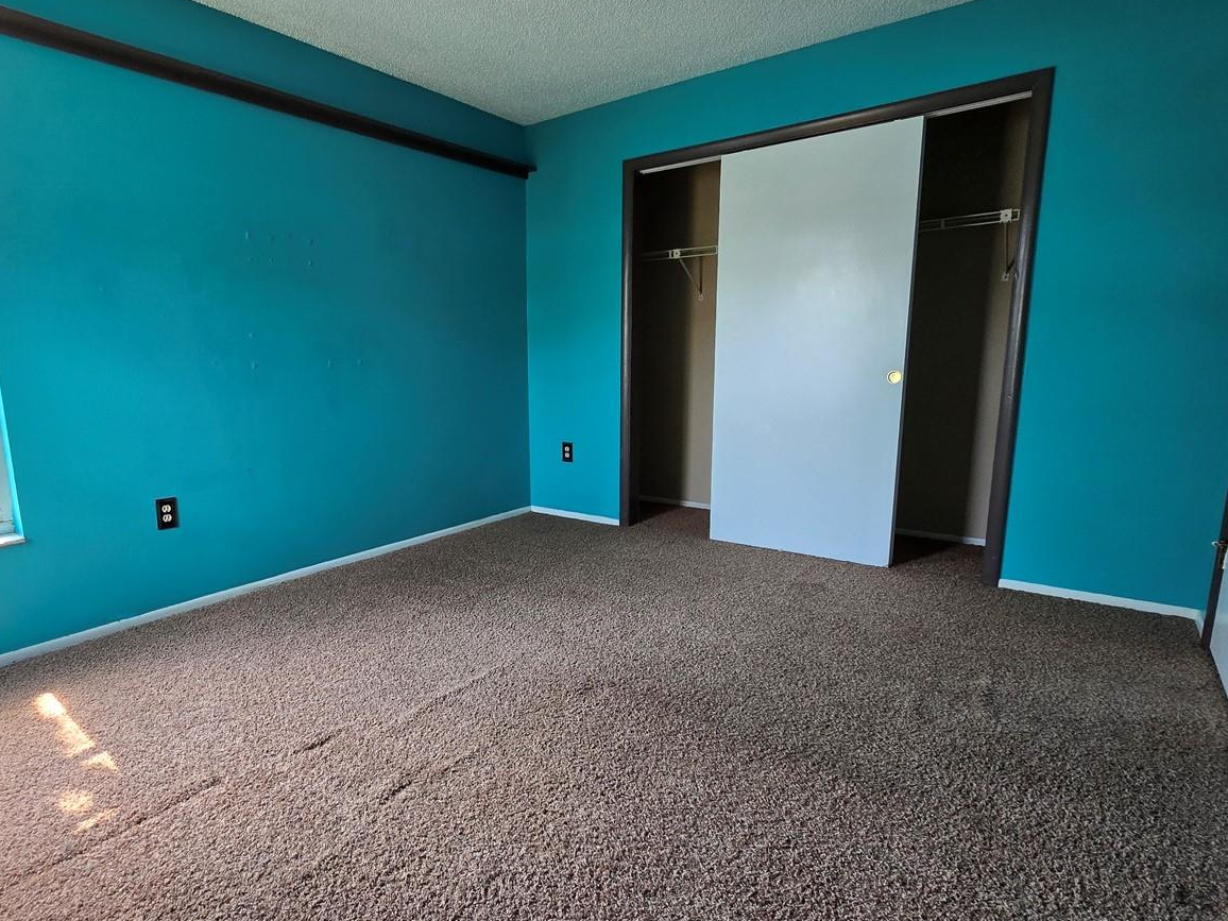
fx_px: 639
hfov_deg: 87.3
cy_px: 477
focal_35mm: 18
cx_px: 531
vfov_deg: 71.6
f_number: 2.2
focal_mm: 2.2
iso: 160
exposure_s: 1/60
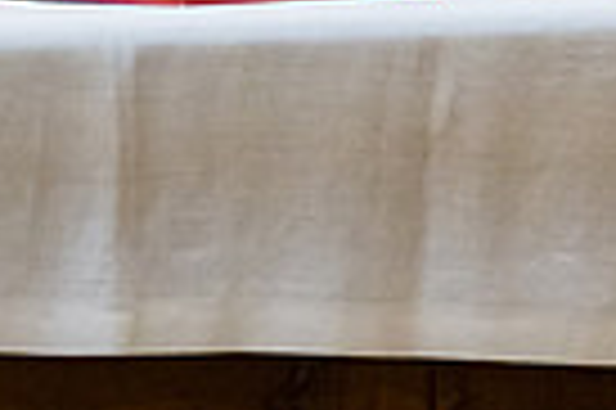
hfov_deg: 4.4
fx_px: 7947
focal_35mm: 465
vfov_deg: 2.9
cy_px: -311
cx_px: -72
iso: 6400
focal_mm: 110
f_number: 3.2
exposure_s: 1/320
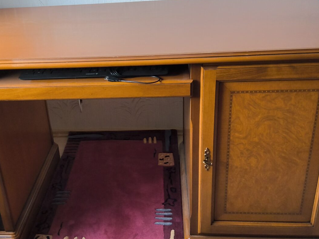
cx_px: 117
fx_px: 396
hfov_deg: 43.5
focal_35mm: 43
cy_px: 111
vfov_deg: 33.6
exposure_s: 1/100
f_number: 2
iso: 250
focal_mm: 3.08
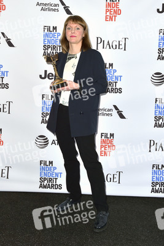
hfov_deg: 38.9
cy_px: 123
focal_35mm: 34
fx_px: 232
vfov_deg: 55.8
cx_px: 82
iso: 500
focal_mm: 34
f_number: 6.3
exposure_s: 1/320
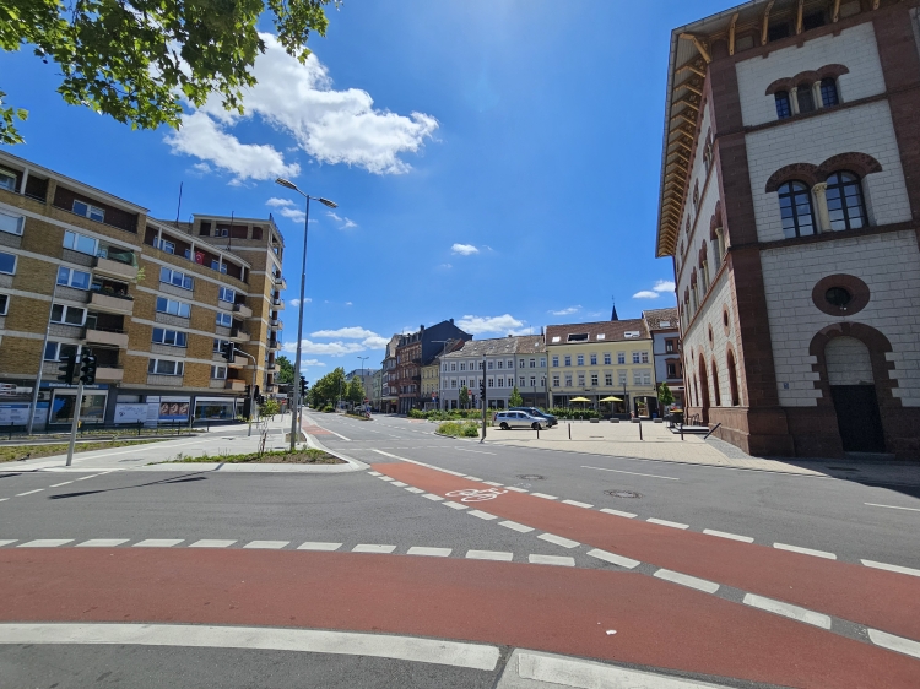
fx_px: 345
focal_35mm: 13
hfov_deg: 106.2
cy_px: 344
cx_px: 460
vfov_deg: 89.9
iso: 50
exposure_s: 1/3464
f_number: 2.2
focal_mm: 2.2
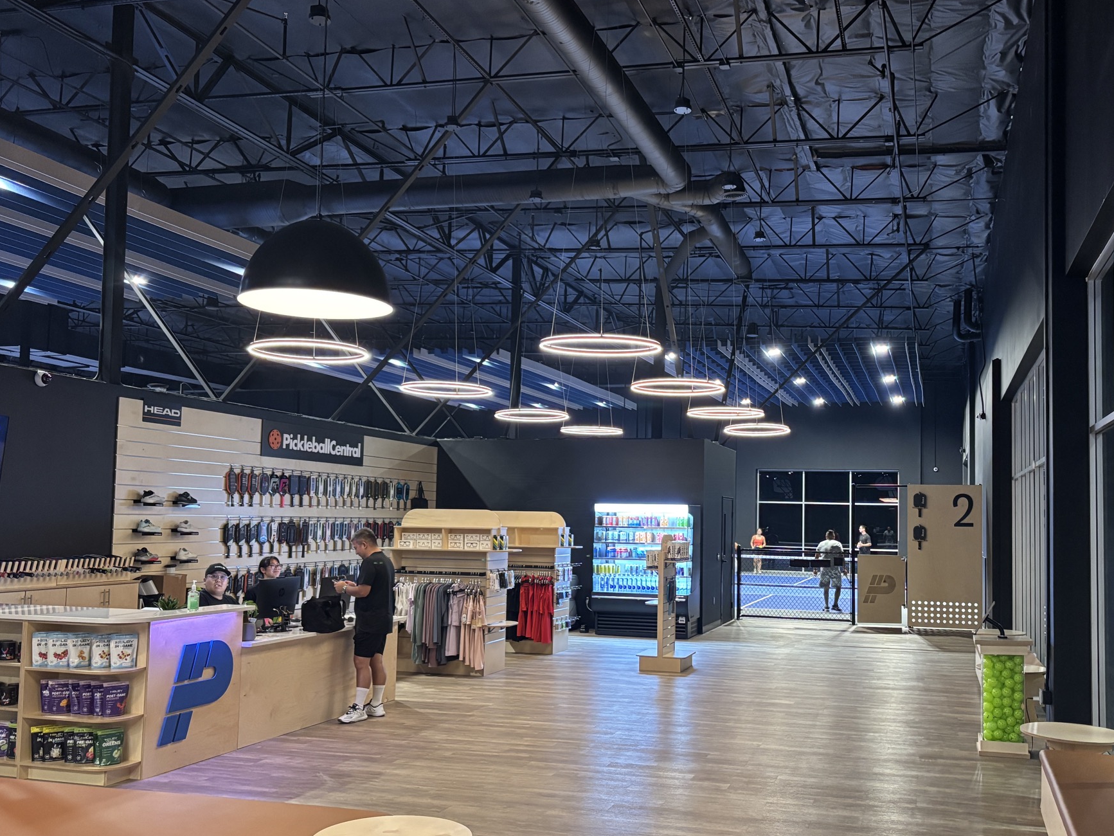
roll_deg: -1.0
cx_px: 634
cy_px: 460
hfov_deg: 55.2
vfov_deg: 42.9
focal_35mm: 33
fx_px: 1062
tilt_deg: +3.0
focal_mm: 5.96
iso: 500
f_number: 1.6
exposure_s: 1/60
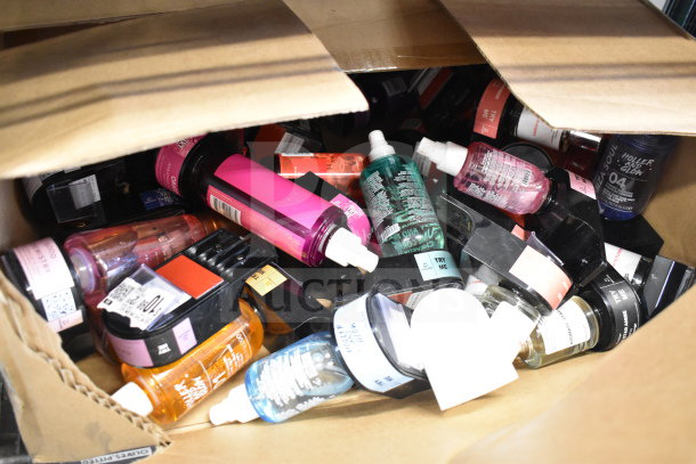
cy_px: 232
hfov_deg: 61.9
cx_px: 348
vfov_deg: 43.6
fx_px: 580
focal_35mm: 30
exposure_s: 1/30
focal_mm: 20
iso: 4000
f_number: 3.8
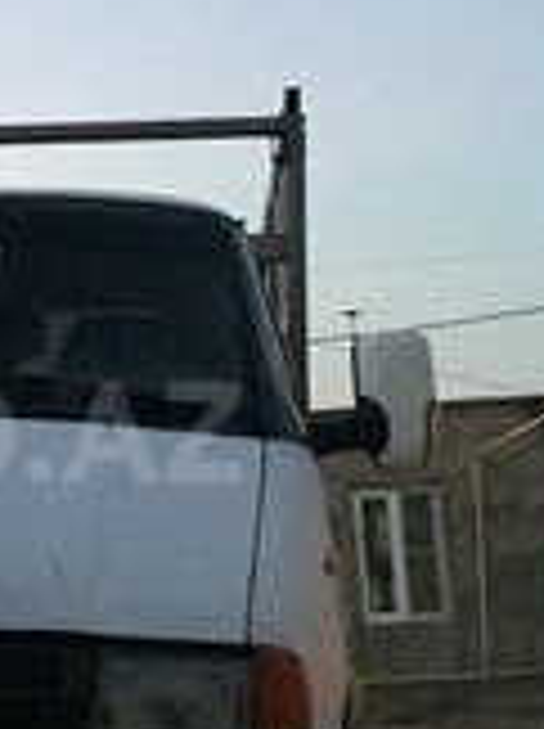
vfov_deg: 22.0
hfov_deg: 15.9
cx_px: -103
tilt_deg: +6.0
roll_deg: +4.2
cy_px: 432
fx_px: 1870
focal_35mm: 89
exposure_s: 1/17
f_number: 2.2
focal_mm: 4.15
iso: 400
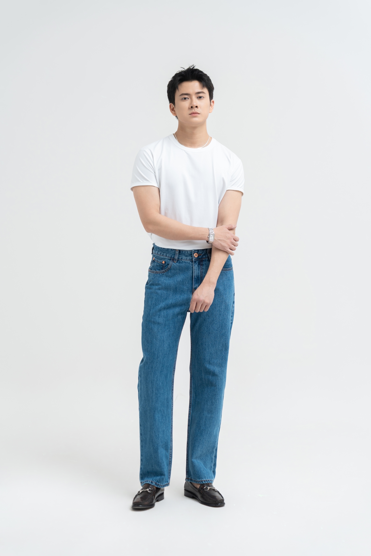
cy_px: 278
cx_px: 186
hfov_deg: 18.2
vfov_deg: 27.0
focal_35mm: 75
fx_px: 1159
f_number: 4.5
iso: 200
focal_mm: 75
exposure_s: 1/160
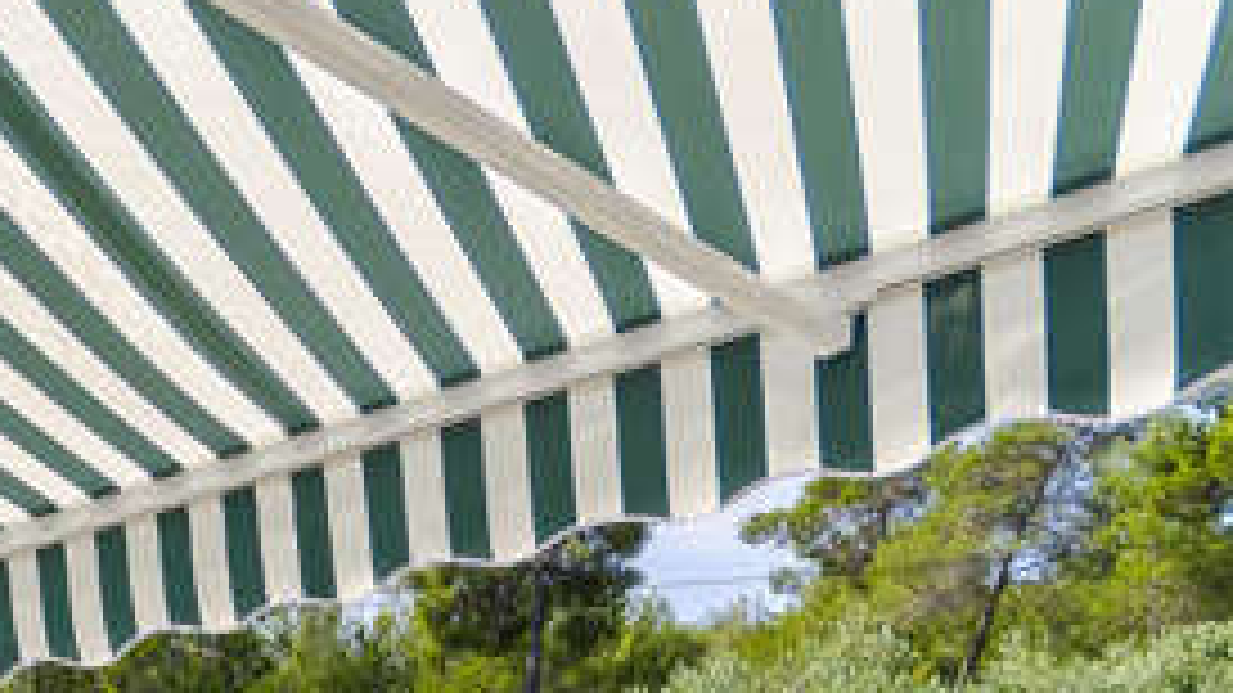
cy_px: 1082
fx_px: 1438
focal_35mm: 44
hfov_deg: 33.4
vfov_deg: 21.8
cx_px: -382
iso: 160
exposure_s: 1/1000
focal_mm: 10
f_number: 6.3
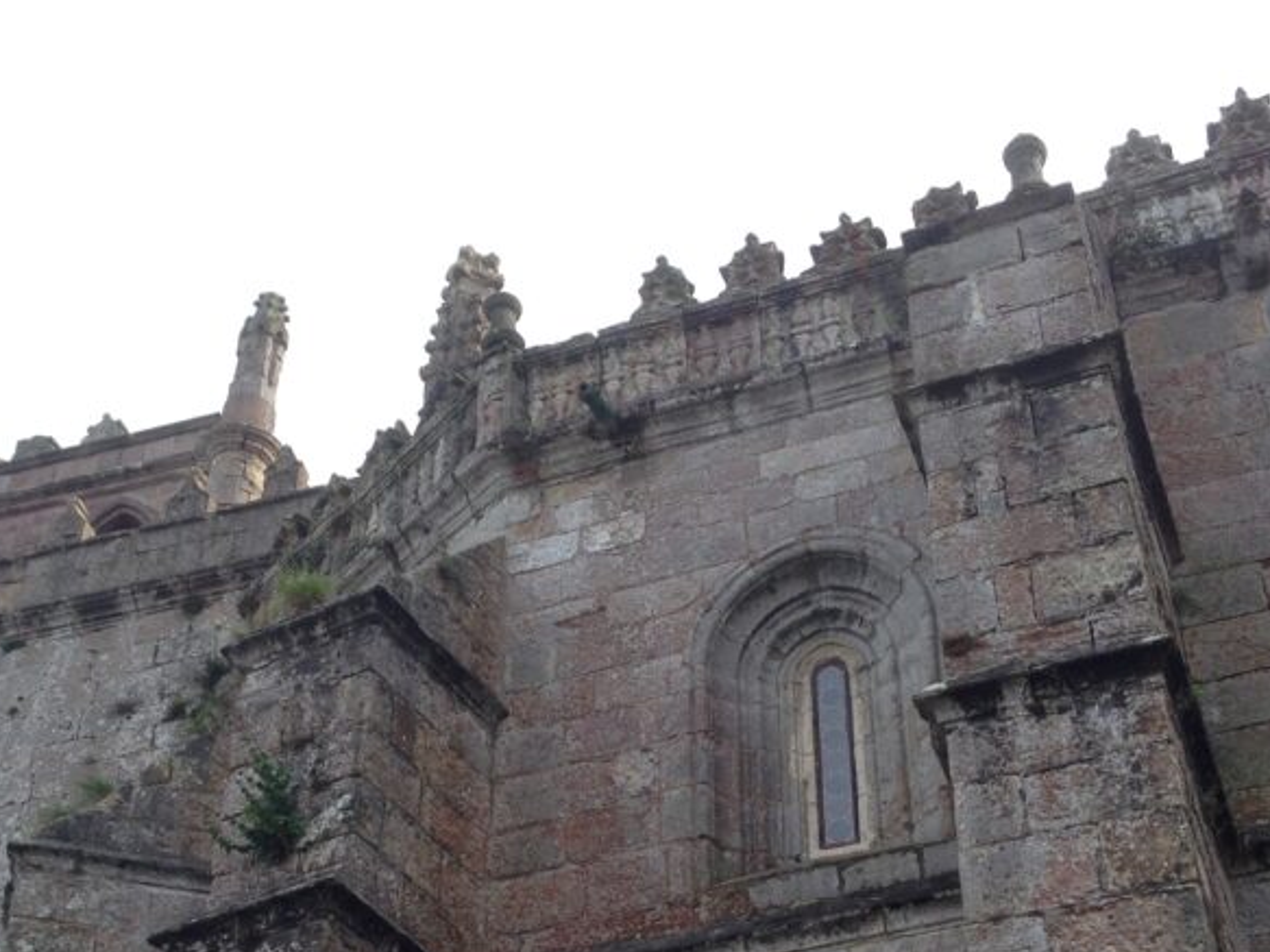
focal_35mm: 58
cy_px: 802
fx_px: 2127
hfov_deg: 33.2
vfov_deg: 24.7
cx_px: 627
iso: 50
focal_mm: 4.12
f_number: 2.4
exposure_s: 1/339
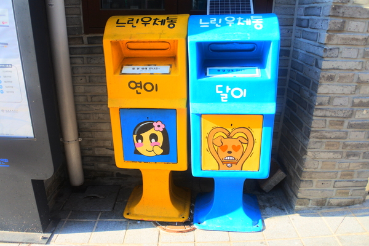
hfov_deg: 67.4
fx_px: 277
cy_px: 123
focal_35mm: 27
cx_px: 184
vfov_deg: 47.9
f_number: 3.5
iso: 200
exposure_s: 1/320
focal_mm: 10
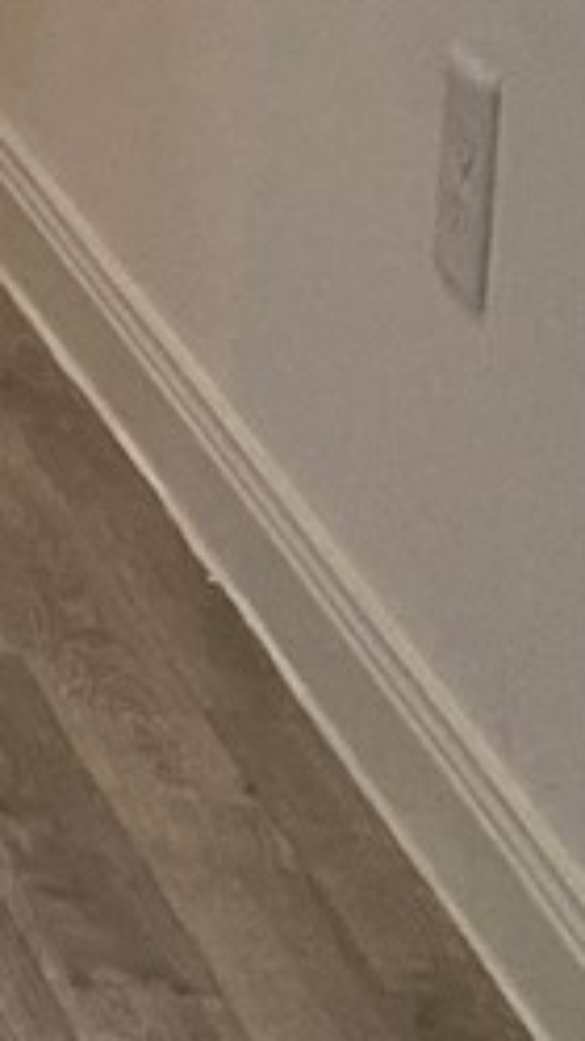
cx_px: -3677
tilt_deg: -7.4
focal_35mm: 233
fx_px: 6428
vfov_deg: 8.7
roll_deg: +0.3
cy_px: -1100
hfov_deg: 3.8
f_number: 1.5
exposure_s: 1/152
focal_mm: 5.7
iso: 64
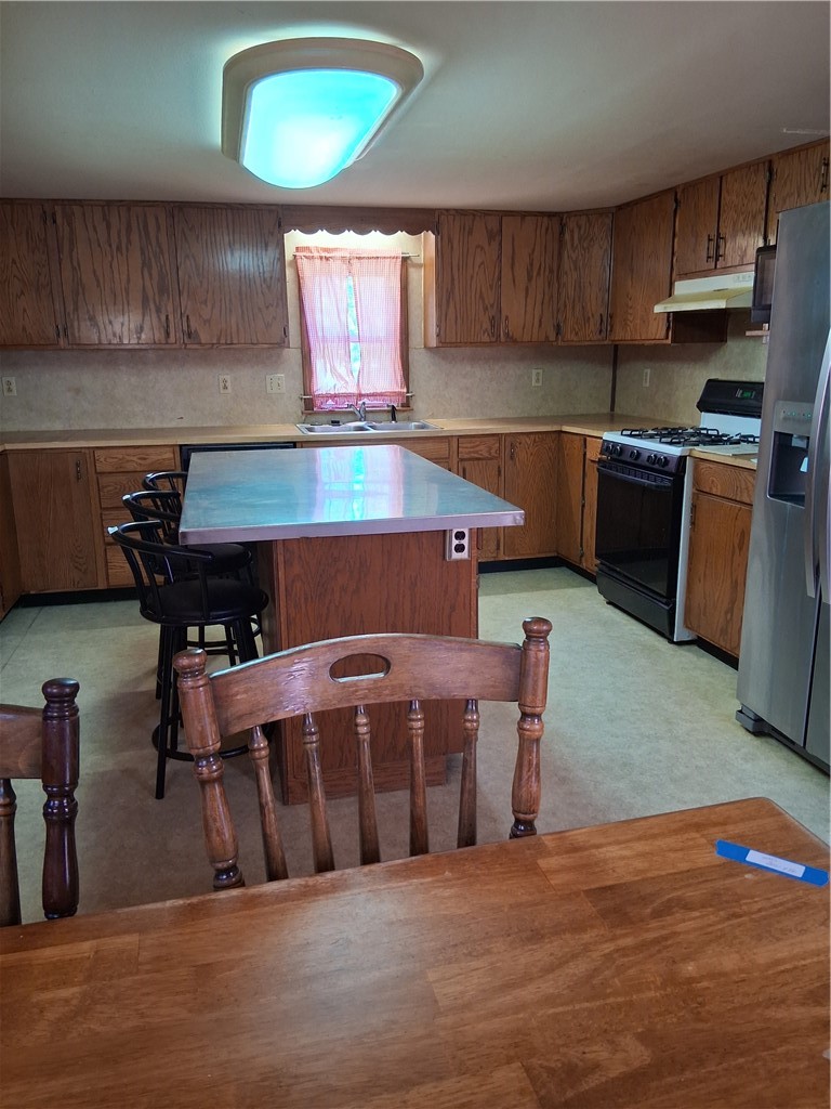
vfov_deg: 67.3
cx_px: 416
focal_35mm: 26
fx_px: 832
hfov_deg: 53.1
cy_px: 554
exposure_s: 1/50
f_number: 1.8
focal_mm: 3.98
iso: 320
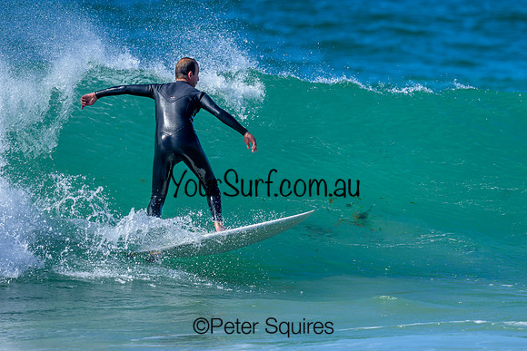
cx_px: 323
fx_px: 14337
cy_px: 168
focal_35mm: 979
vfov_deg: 1.4
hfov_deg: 2.1
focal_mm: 800
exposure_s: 1/2000
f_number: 6.3
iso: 500
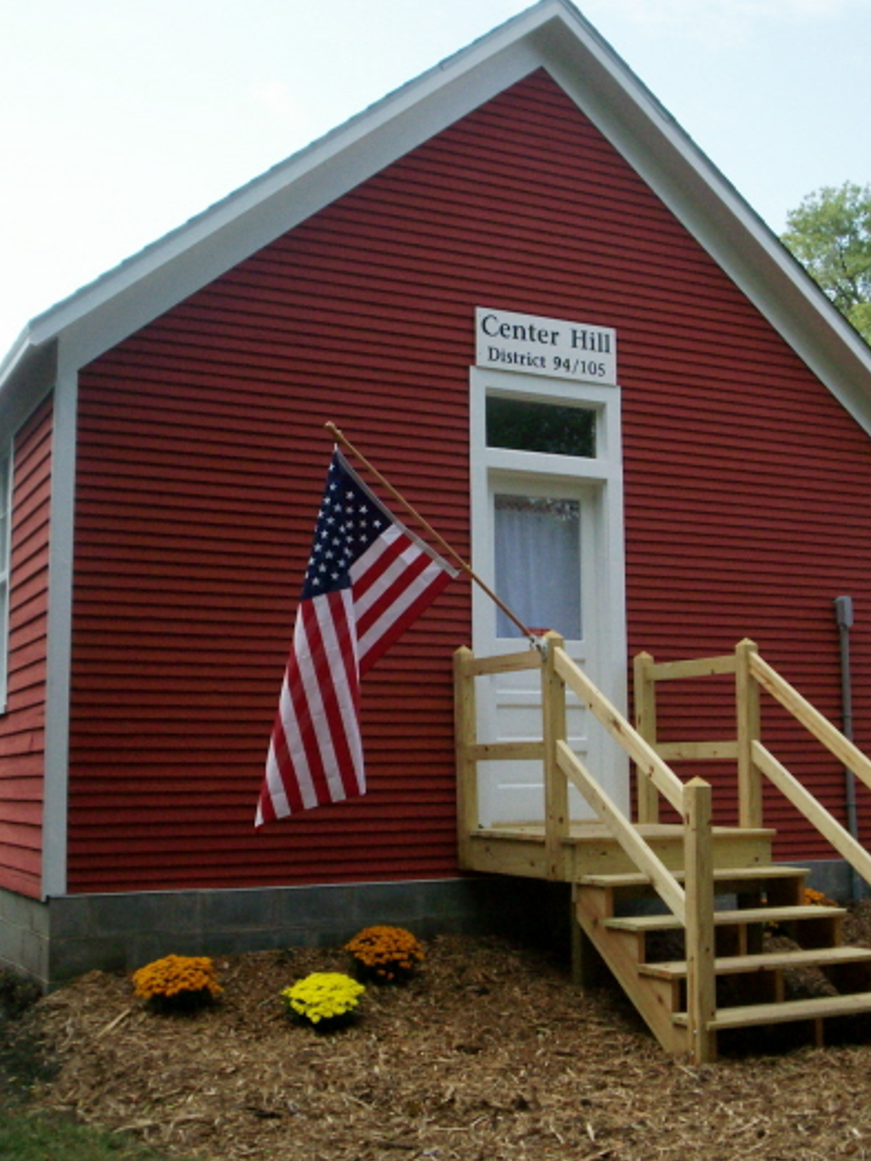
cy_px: 592
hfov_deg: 32.9
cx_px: 454
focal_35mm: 44
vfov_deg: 42.9
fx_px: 1476
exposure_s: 1/456
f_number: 4.5
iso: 100
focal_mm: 5.9
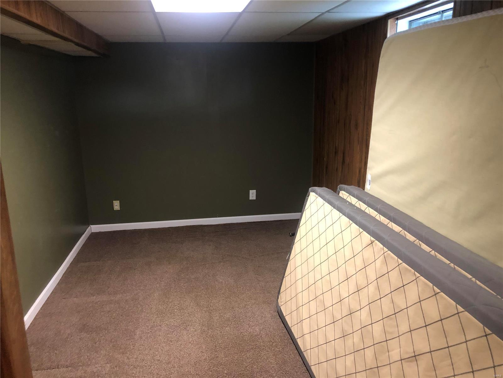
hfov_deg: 63.4
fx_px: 407
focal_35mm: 28
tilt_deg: -14.3
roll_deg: +0.5
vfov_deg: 49.7
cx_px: 252
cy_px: 189
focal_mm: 3.99
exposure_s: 1/9
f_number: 1.8
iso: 100
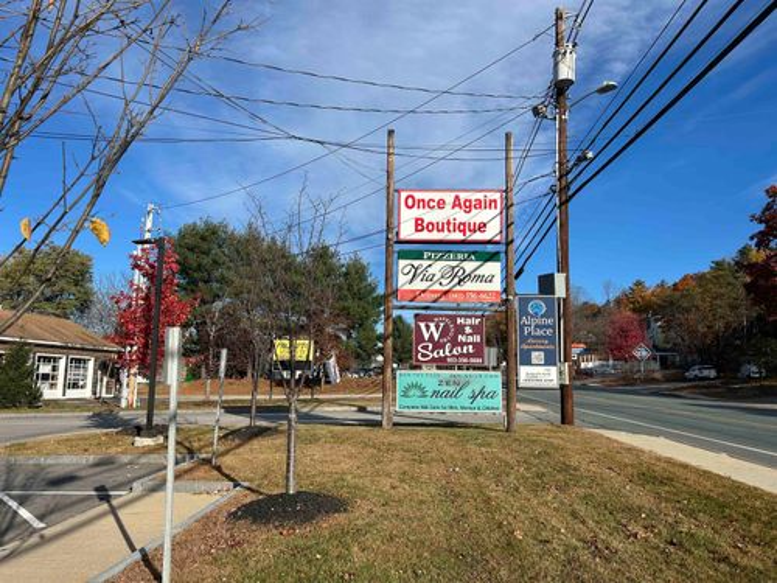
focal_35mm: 26
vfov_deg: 53.1
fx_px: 584
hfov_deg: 67.3
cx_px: 388
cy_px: 292
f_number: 1.5
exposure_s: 1/4444
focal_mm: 5.7
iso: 50
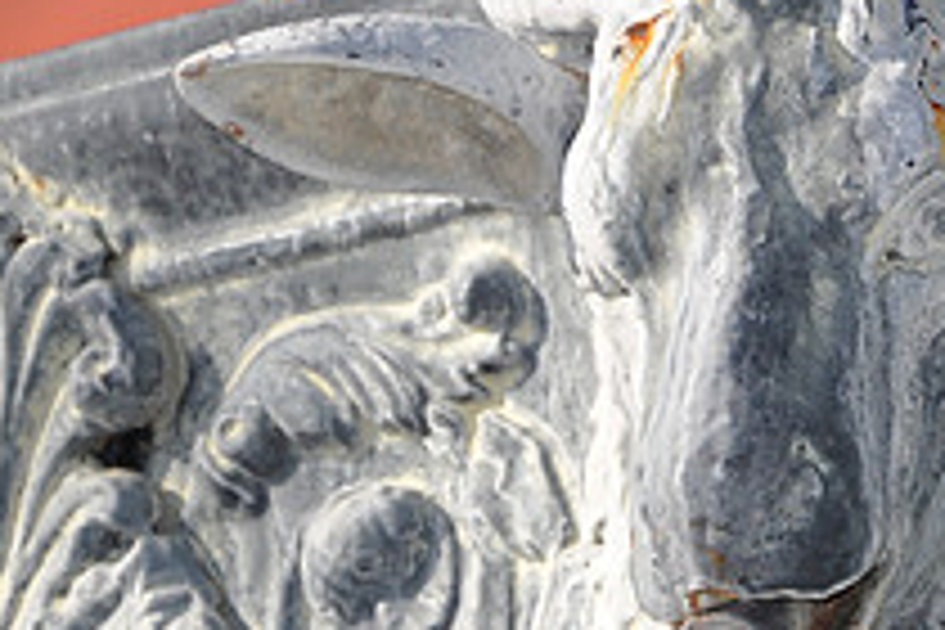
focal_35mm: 434
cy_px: 407
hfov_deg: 4.7
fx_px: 11402
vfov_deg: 3.2
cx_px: 927
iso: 400
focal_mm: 105
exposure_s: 1/200
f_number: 5.6
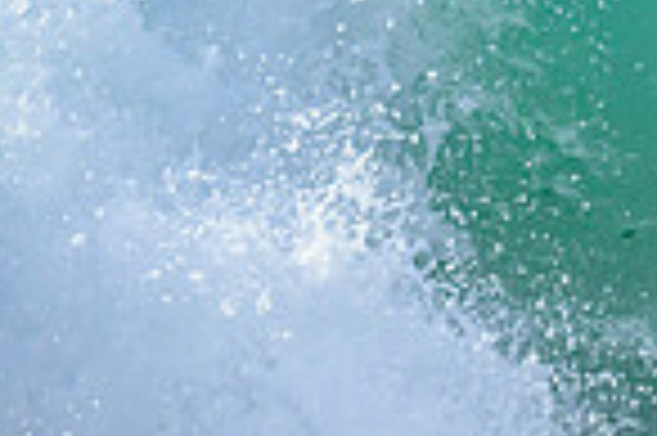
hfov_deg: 0.5
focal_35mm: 4366
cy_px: -285
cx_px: 1333
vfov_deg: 0.3
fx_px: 79589
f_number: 6.3
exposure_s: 1/2500
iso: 320
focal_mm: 800
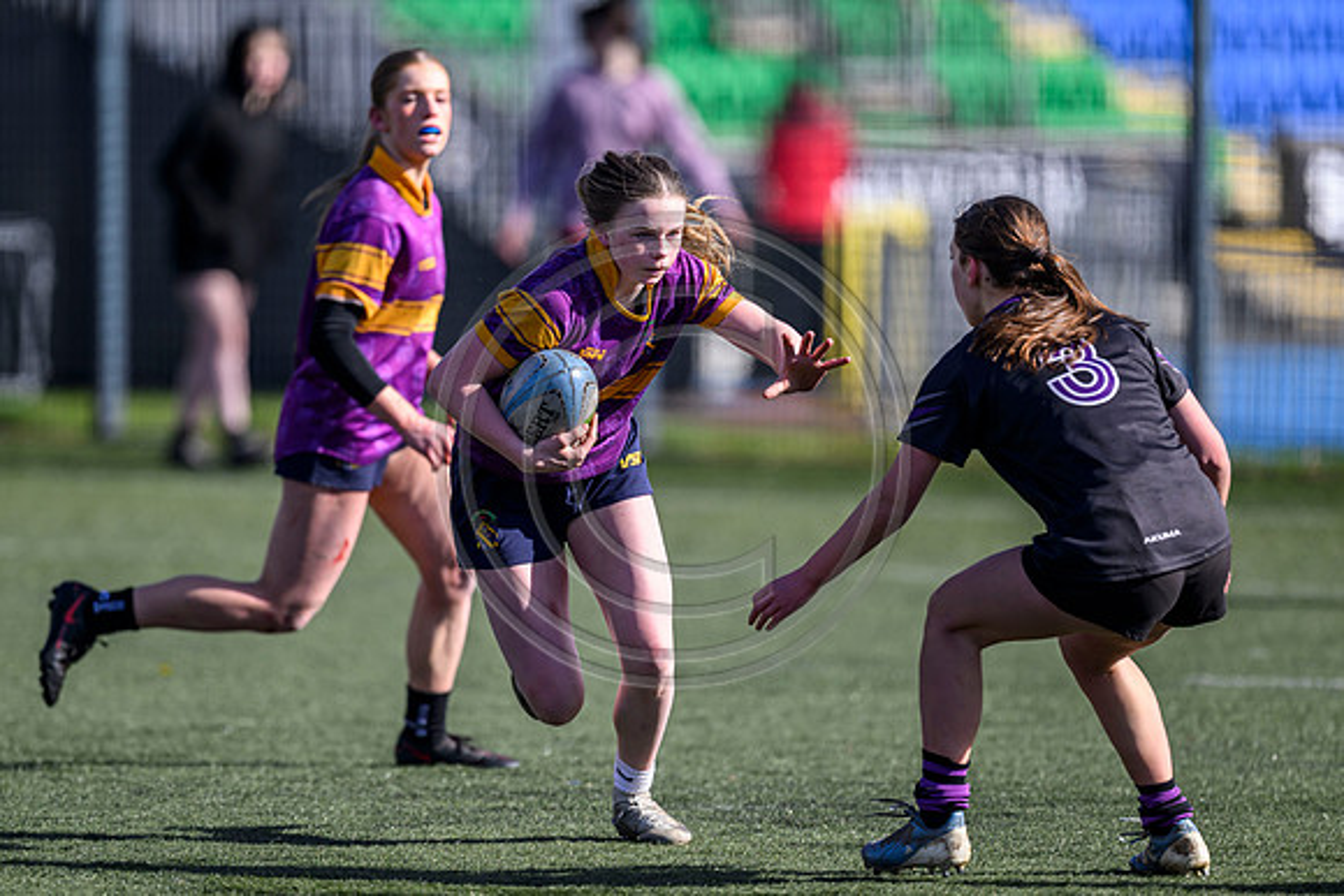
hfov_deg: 4.4
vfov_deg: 3.0
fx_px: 17398
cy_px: 468
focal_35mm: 466
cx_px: 612
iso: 200
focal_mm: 400
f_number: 3.2
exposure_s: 1/2000
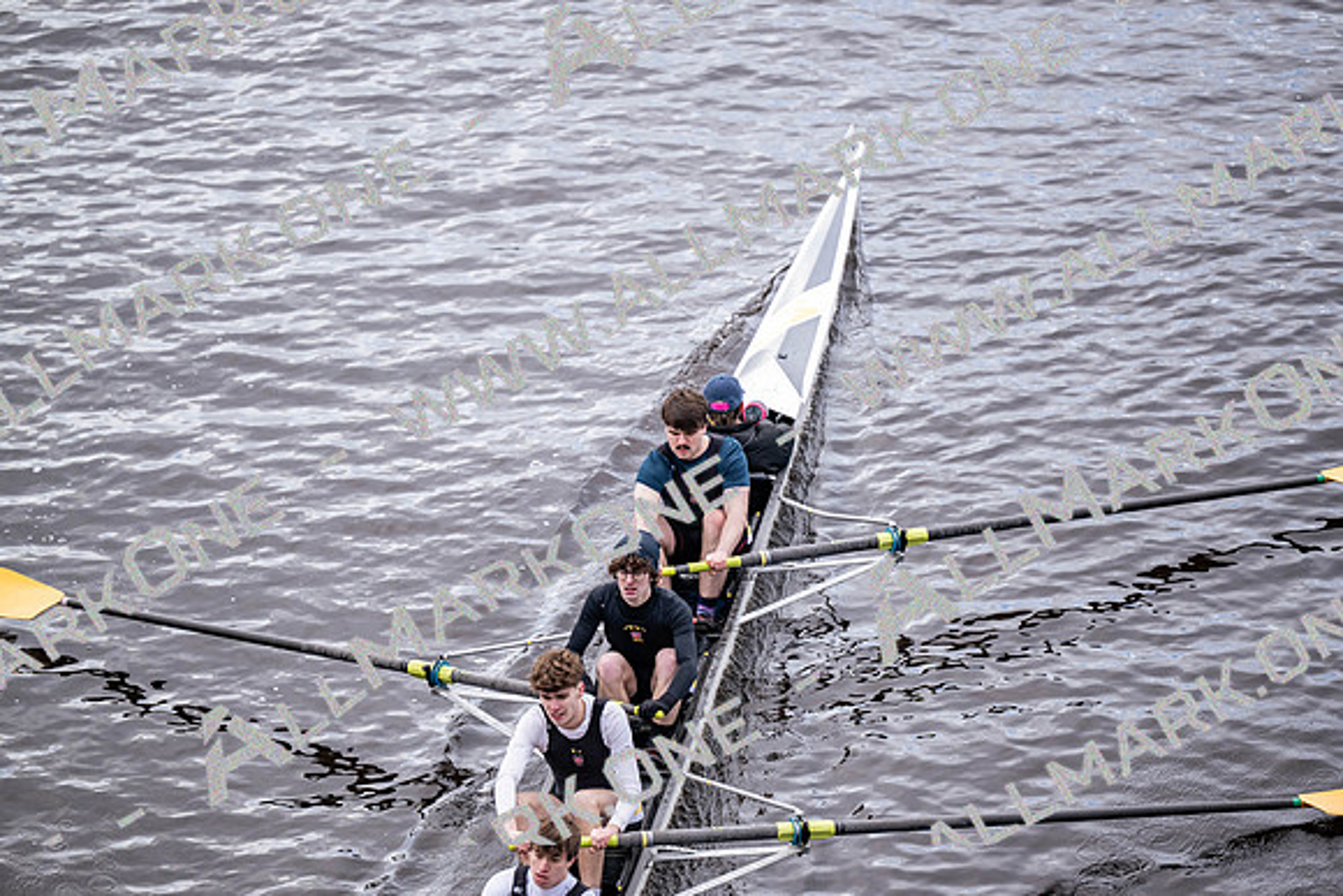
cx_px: 672
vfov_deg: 7.0
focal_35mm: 195
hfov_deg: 10.5
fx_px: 7276
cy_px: 448
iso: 900
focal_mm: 195
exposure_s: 1/2000
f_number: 2.8
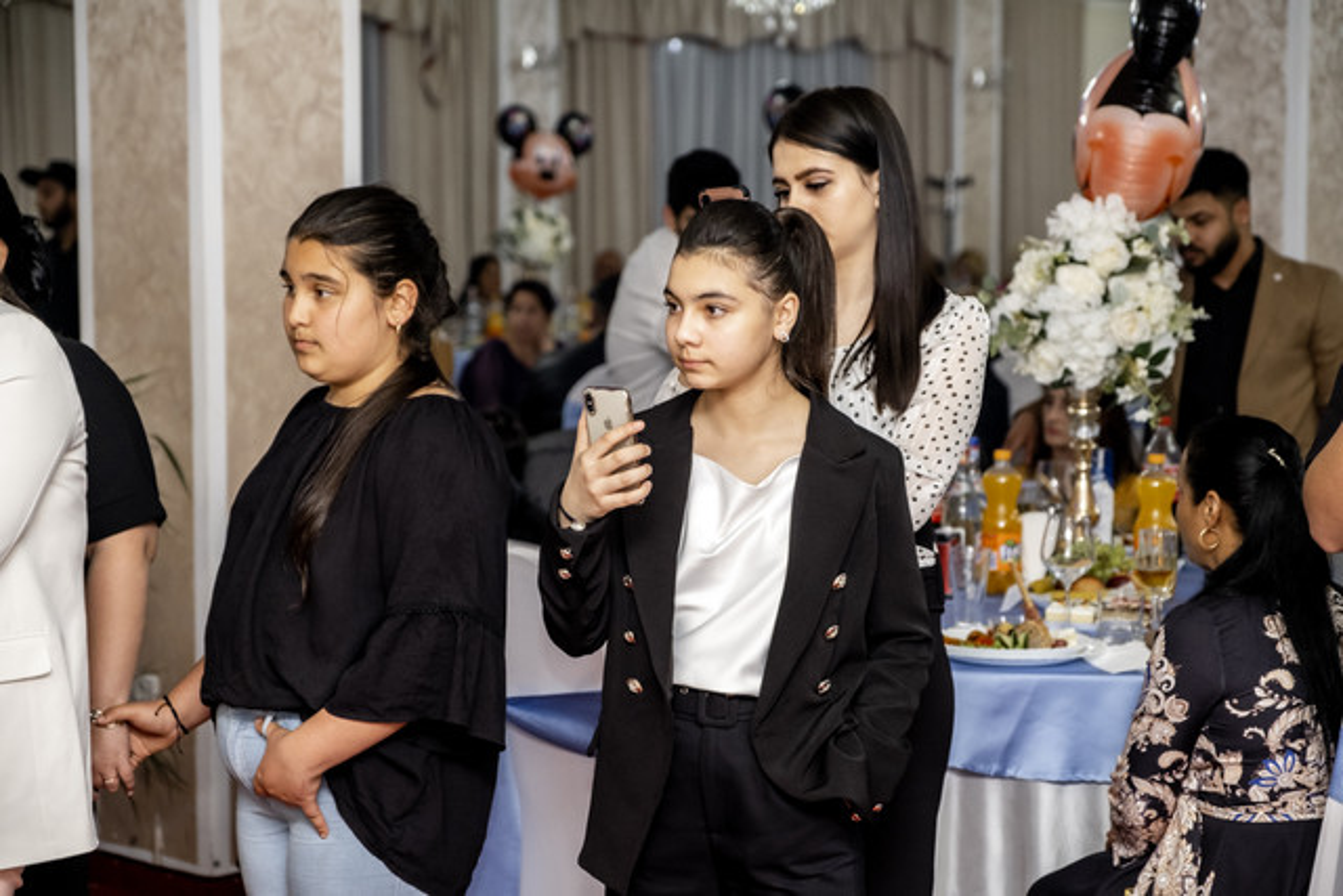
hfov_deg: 26.3
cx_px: 672
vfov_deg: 17.7
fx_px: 2873
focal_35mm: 77
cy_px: 448
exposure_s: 1/160
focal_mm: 51.6
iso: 1250
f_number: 2.8
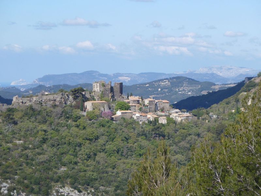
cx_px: 130
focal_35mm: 169
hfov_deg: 11.7
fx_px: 1274
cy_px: 98
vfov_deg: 8.8
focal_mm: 27.8
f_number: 5.6
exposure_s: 1/400
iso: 80
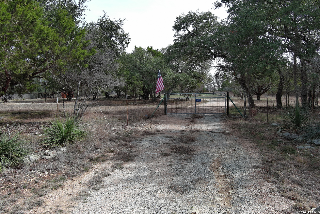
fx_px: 258
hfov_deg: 63.7
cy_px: 107
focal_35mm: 29
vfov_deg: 45.0
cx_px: 160
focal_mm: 10.57
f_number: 2.8
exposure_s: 1/985
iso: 100
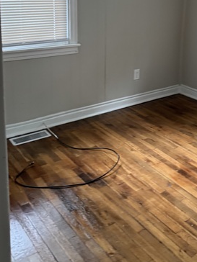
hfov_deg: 32.4
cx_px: 141
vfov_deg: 41.0
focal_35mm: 44
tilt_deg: -9.4
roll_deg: -0.4
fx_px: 334
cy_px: 49
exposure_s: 1/60
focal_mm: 6.76
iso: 250
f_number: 1.78
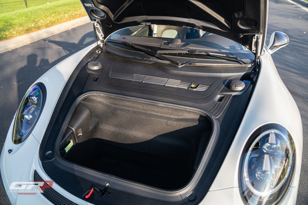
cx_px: 154
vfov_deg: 53.1
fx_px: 205
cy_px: 102
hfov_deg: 73.7
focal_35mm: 24
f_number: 4
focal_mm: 24
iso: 100
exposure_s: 1/80
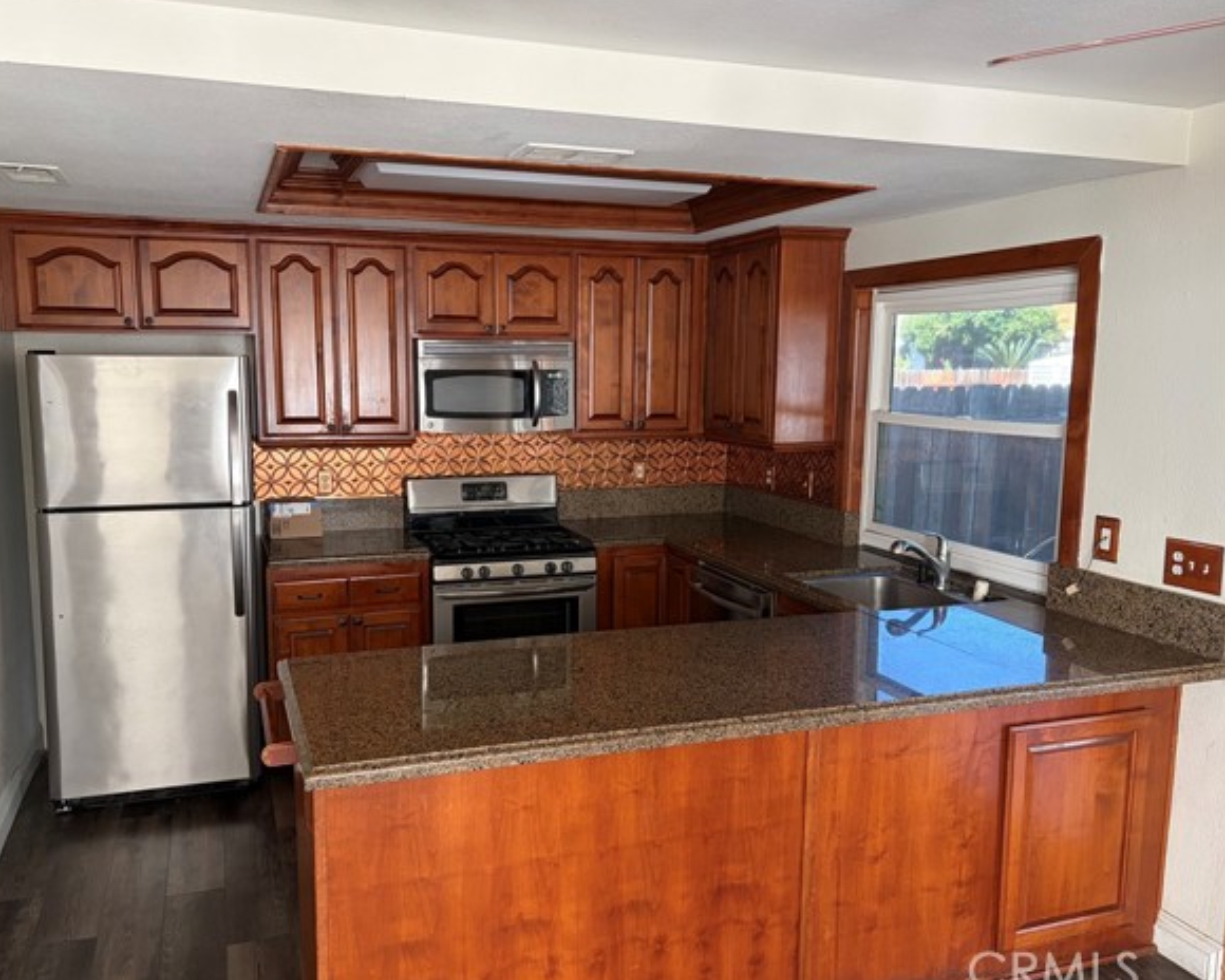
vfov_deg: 51.5
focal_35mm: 28
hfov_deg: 62.1
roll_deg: +0.2
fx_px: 1015
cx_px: 553
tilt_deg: -7.6
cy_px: 494
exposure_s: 1/60
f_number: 1.6
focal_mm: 5.96
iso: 200
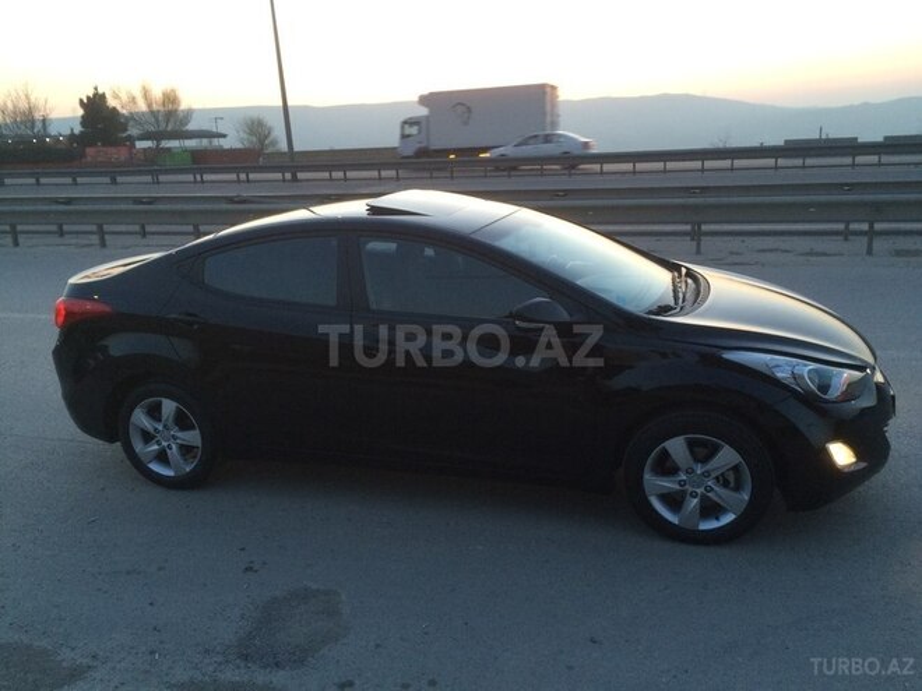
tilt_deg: -15.7
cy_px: 346
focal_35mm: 29
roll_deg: +3.6
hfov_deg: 61.7
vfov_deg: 48.2
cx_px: 461
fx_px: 772
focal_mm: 4.15
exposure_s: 1/33
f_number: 2.2
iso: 64
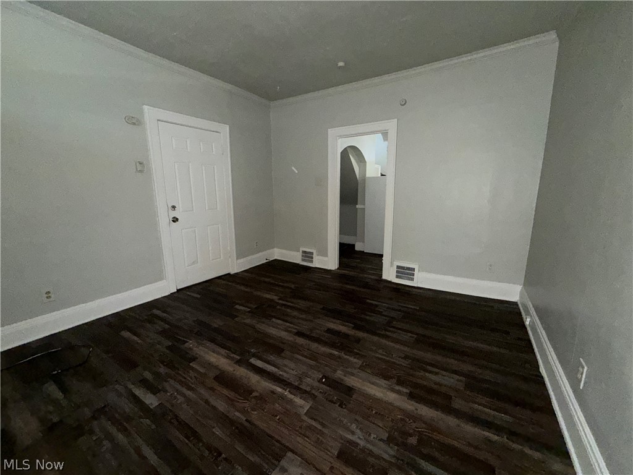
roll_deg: +0.4
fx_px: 256
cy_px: 238
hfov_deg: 102.1
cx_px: 316
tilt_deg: -10.3
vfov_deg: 85.7
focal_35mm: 14
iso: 400
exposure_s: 1/30
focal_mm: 2.22
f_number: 2.2
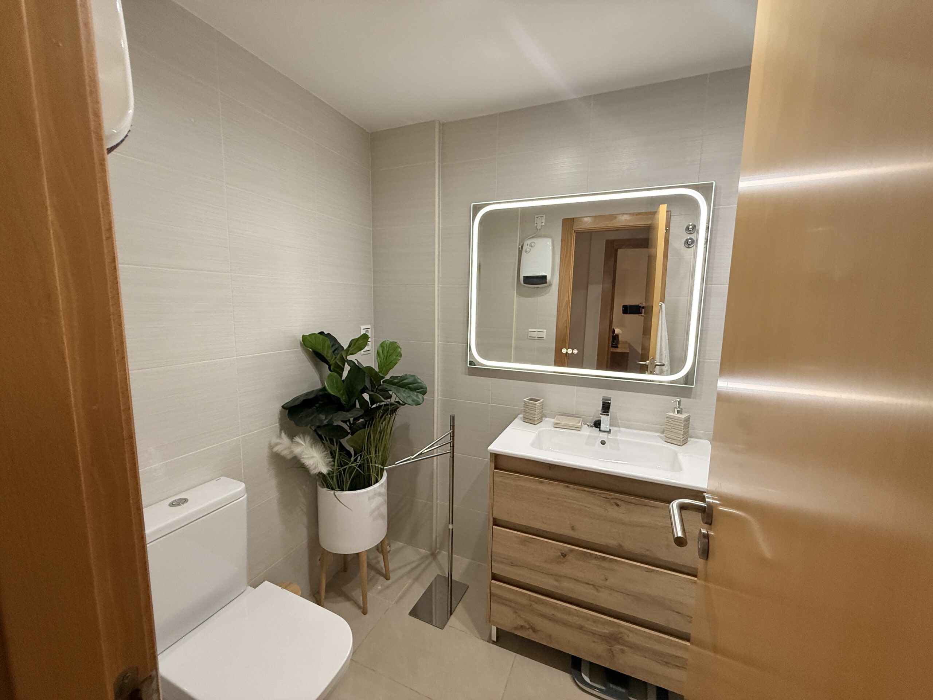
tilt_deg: -6.3
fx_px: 377
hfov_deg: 102.1
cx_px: 466
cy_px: 350
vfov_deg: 85.7
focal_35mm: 14
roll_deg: -1.1
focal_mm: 2.22
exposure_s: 1/100
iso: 250
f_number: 2.2
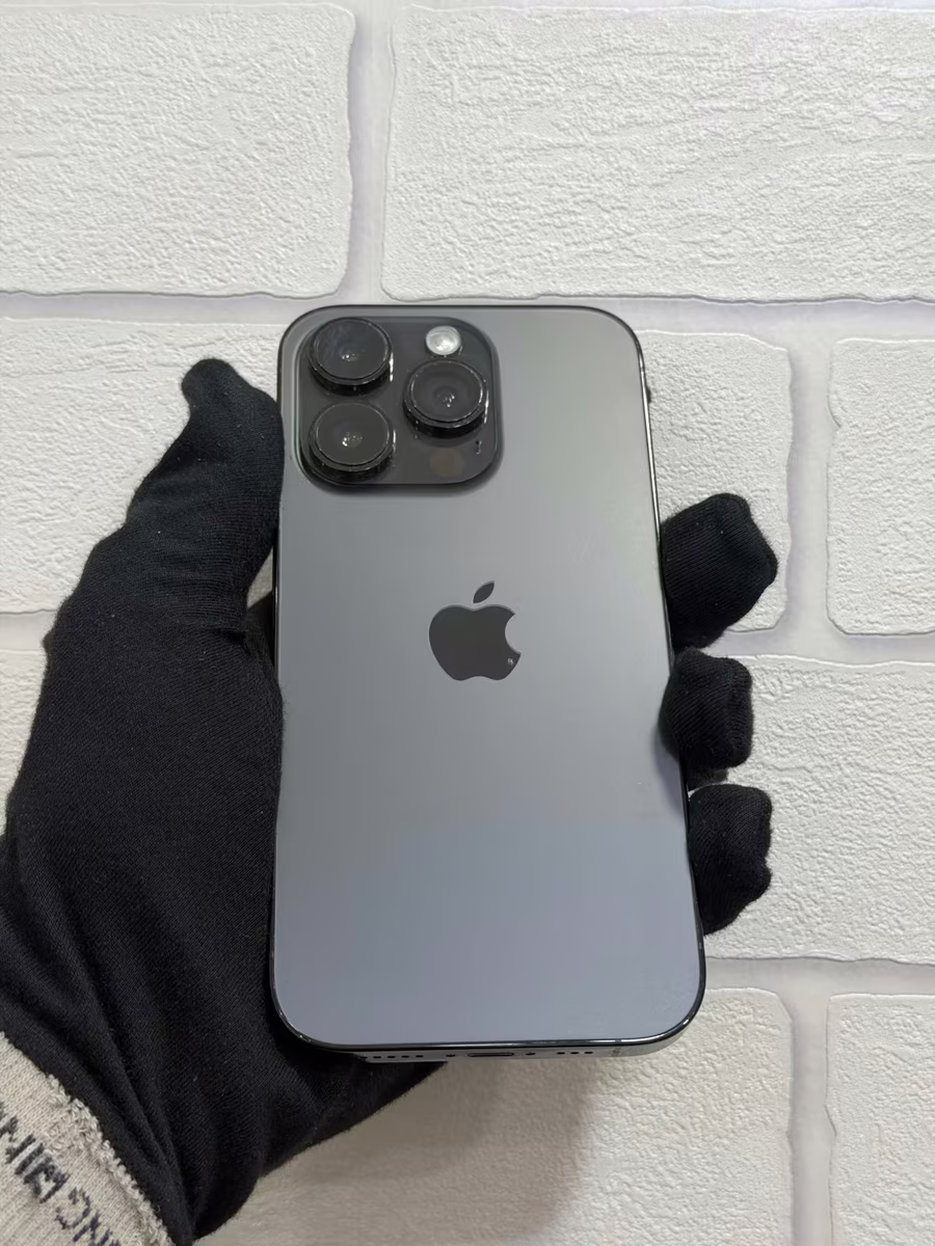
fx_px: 1729
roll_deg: -0.7
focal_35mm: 48
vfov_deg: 39.7
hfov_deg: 30.3
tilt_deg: +4.1
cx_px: 468
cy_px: 623
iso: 64
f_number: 1.78
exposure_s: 1/50
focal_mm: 6.76
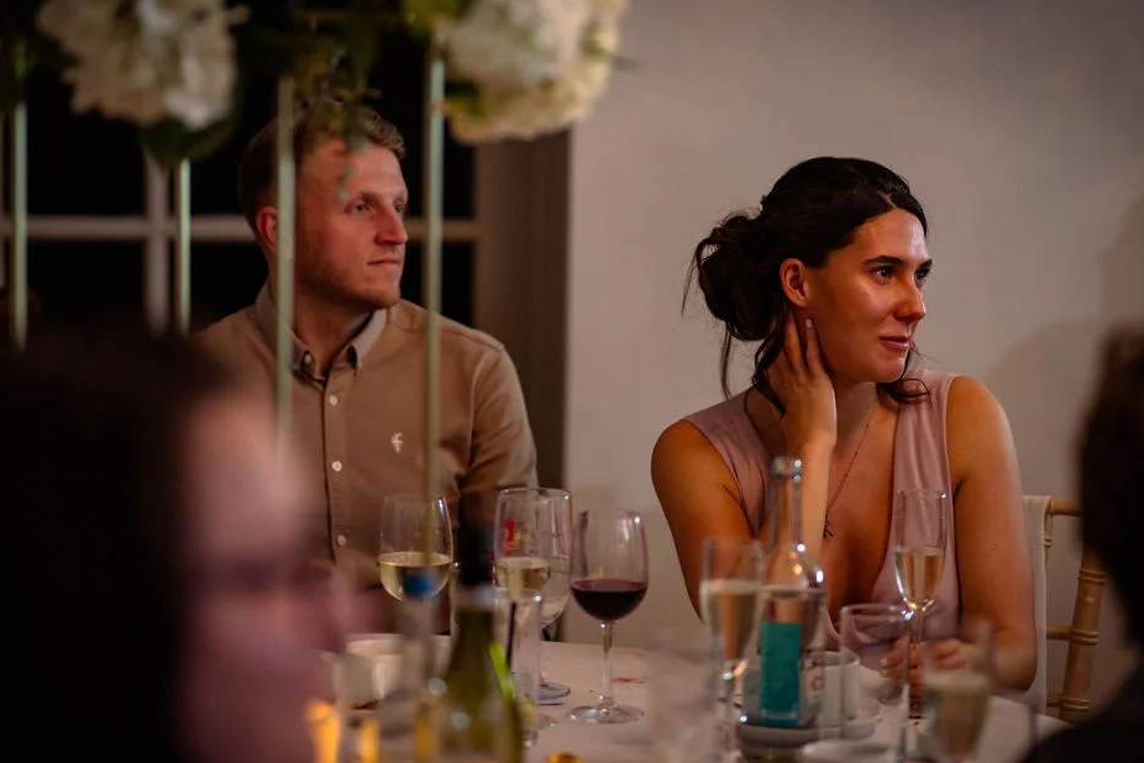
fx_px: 2988
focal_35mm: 94
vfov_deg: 14.6
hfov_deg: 21.7
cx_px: 581
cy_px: 369
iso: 1600
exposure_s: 1/200
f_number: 1.8
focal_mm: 85
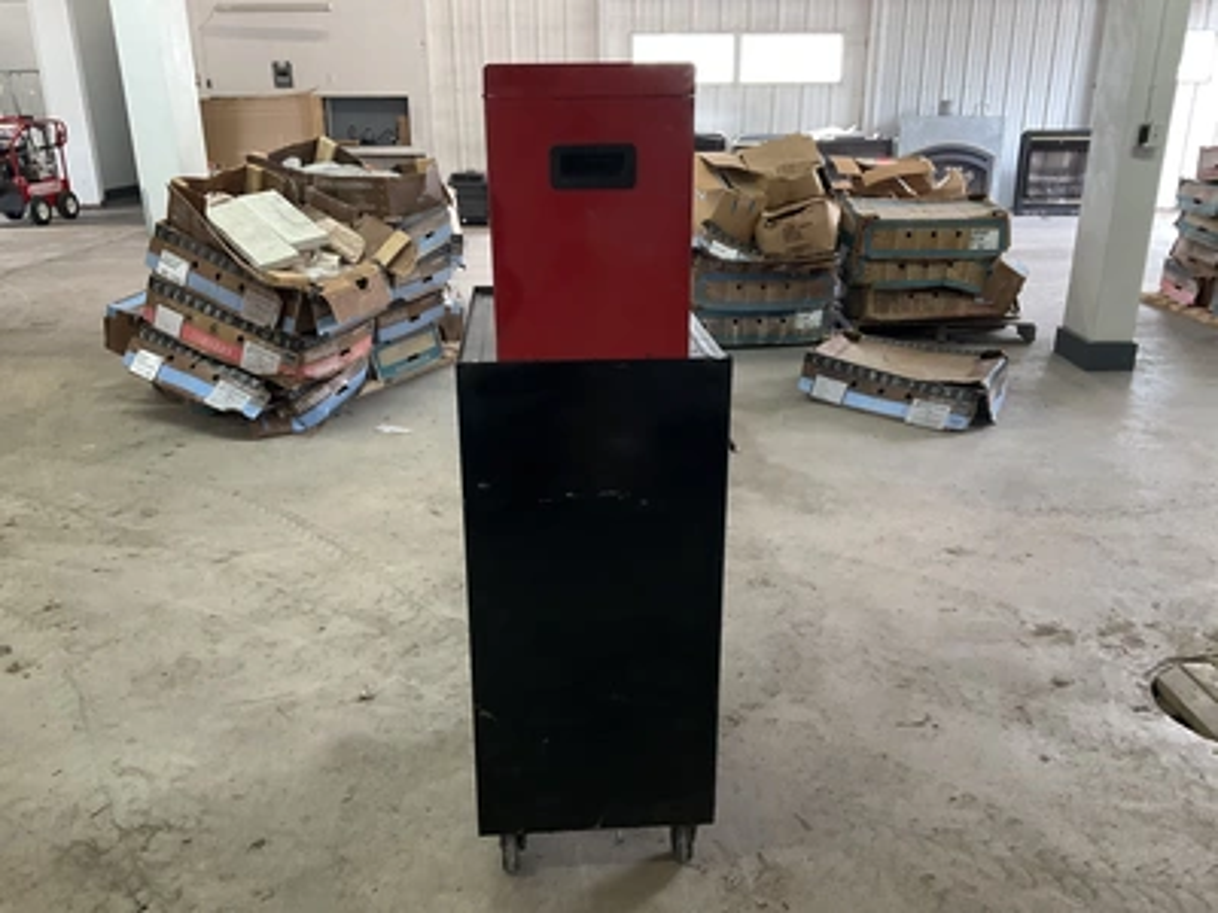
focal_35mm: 29
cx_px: 609
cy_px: 456
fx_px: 1020
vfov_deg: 48.2
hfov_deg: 61.7
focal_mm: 3
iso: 160
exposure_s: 1/60
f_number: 1.8
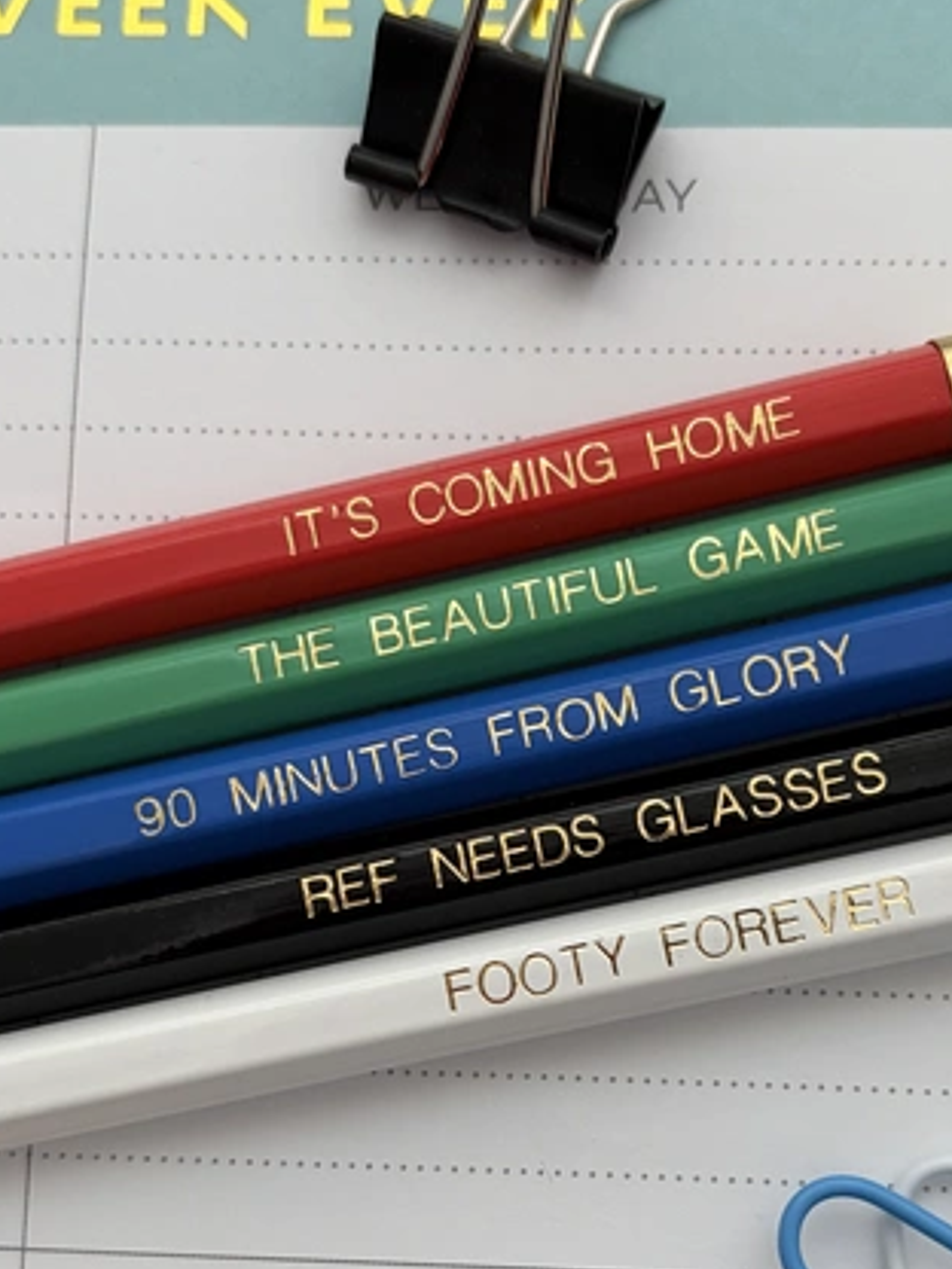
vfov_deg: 34.6
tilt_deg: -82.0
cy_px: 863
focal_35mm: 55
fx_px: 2017
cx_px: 574
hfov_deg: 26.5
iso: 250
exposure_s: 1/60
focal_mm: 5.96
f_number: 1.6
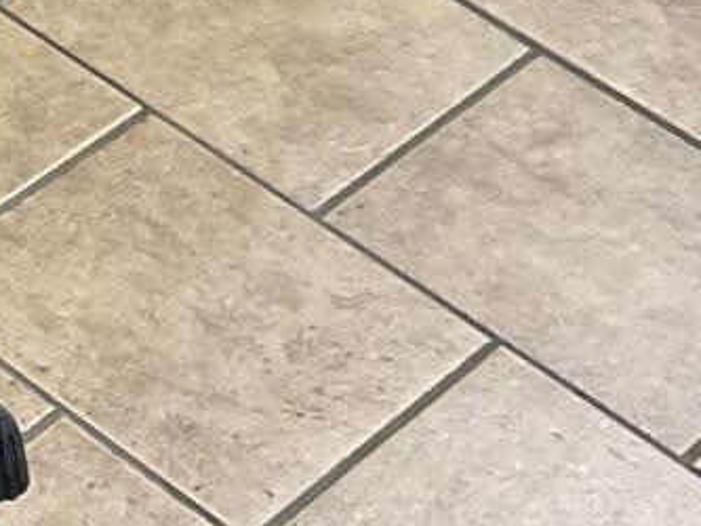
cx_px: -848
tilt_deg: -41.2
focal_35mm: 174
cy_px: -48
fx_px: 3525
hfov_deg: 10.2
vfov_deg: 8.5
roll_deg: -3.9
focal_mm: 3
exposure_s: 1/60
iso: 100
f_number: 1.8
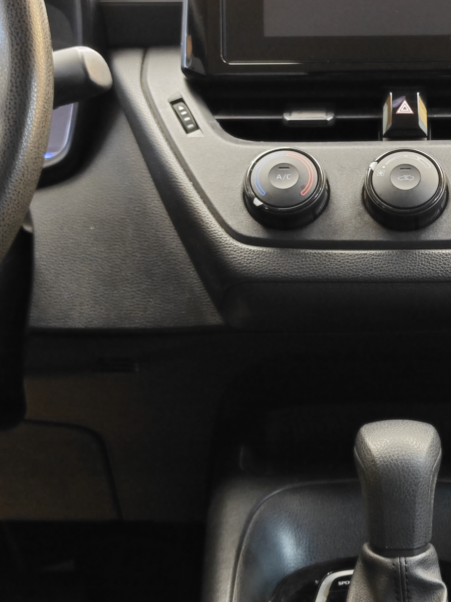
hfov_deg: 17.6
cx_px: 383
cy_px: 281
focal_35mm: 83
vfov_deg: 23.6
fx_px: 1442
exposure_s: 1/25
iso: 500
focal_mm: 8.7
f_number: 1.9
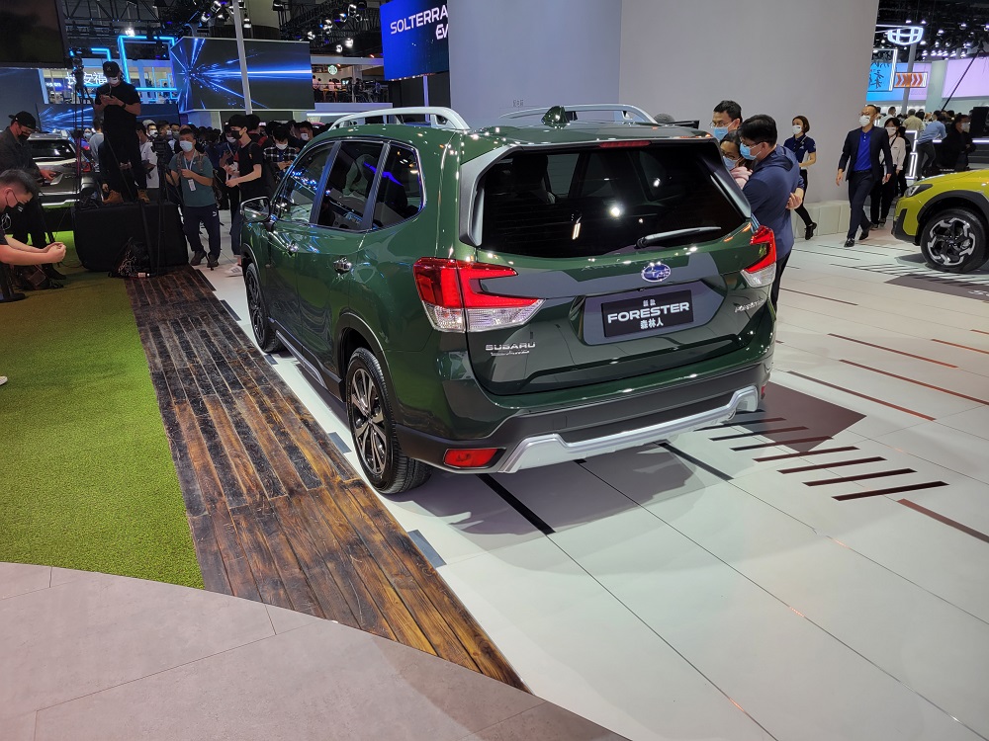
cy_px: 370
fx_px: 743
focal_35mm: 26
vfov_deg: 53.1
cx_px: 494
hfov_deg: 67.3
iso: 40
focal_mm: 5.4
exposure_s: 1/137
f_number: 1.8
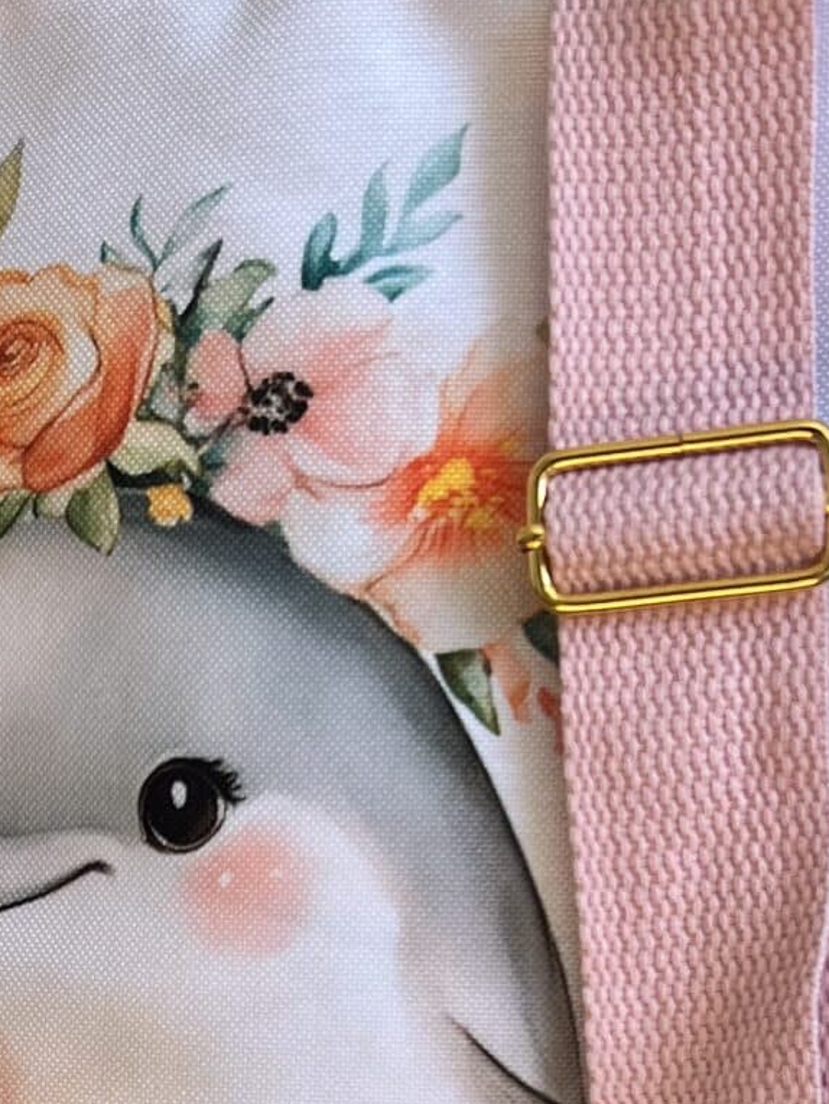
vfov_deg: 21.6
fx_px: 2777
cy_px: 1134
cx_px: -33
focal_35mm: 87
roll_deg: +3.1
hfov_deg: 16.6
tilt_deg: -20.8
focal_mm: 5.7
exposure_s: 1/411
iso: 50
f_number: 1.5
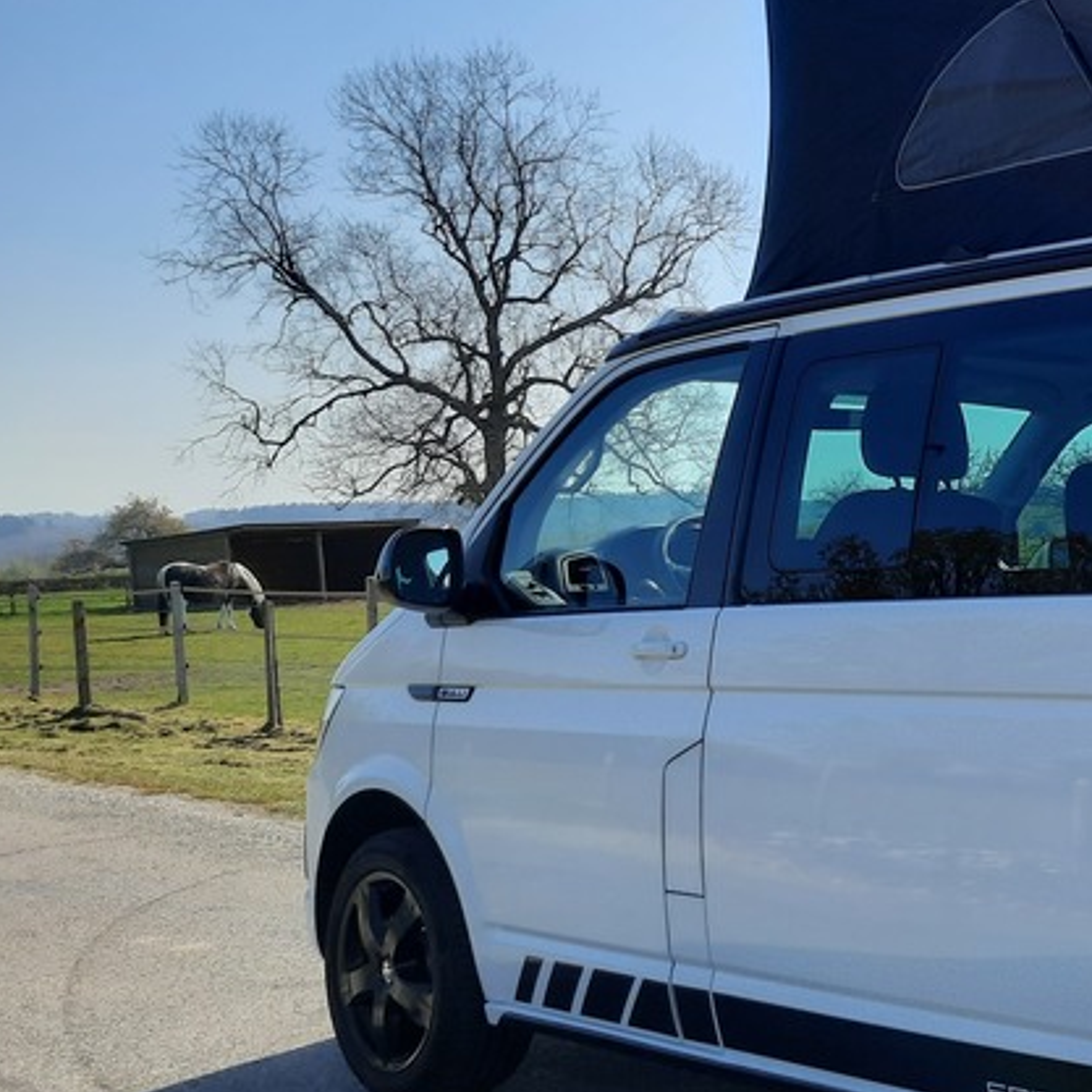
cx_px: 1281
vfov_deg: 32.2
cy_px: 545
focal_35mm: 53
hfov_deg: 28.4
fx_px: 1892
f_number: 2
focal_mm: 4.6
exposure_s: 1/1107
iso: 32
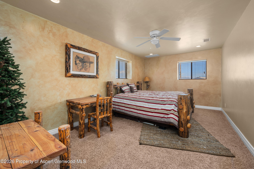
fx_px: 99
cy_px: 84
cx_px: 127
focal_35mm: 14
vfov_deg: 81.1
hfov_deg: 104.3
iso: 320
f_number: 8
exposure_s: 1/6
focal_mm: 14
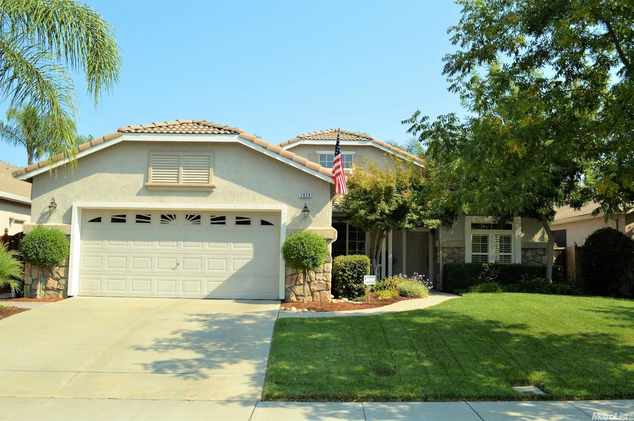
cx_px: 317
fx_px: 580
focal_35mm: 33
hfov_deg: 57.3
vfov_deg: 39.9
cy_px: 210
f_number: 8
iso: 100
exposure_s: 1/200
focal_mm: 22
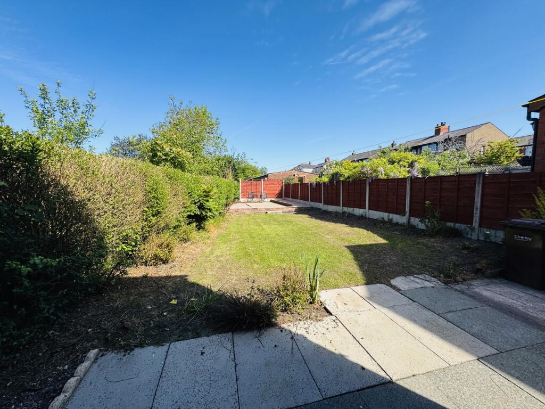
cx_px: 272
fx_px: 220
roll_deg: -0.6
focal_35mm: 14
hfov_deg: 102.1
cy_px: 204
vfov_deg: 85.7
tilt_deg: -3.7
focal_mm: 2.22
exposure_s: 1/1178
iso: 40
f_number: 2.2
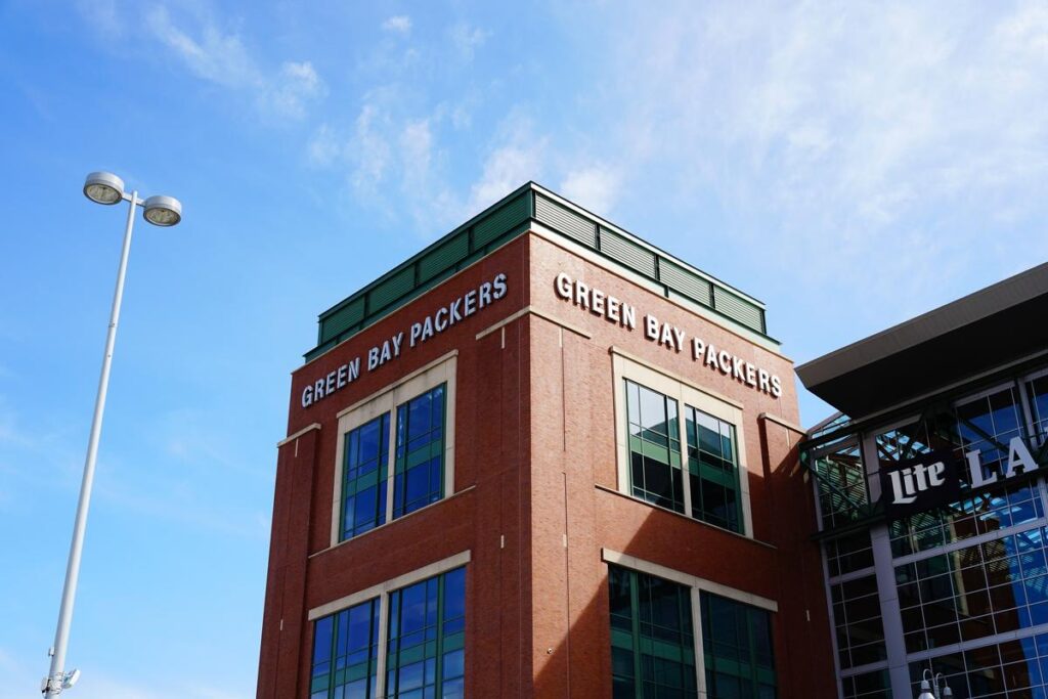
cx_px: 524
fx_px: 1246
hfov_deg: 45.6
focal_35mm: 43
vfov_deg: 31.3
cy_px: 350
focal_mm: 42.8
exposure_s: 1/1600
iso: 800
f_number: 7.1
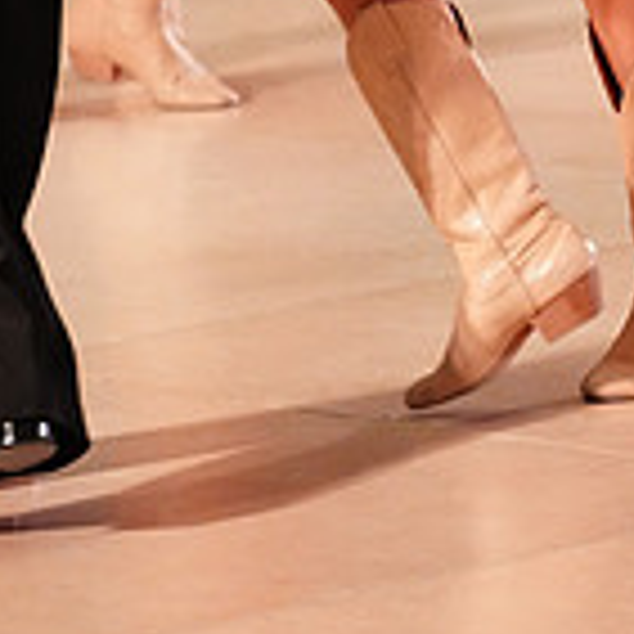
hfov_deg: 4.6
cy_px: -450
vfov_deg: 4.6
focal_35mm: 378
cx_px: 380
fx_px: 7833
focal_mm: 108
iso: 5000
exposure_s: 1/320
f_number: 2.8
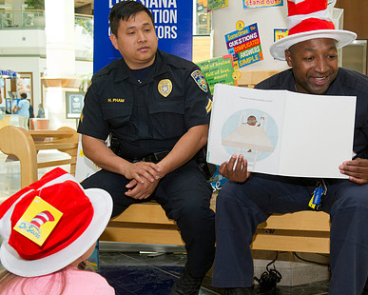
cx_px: 230
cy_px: 167
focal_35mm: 59
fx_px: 643
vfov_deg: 25.8
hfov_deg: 31.8
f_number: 6.3
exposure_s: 1/250
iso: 1250
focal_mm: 42
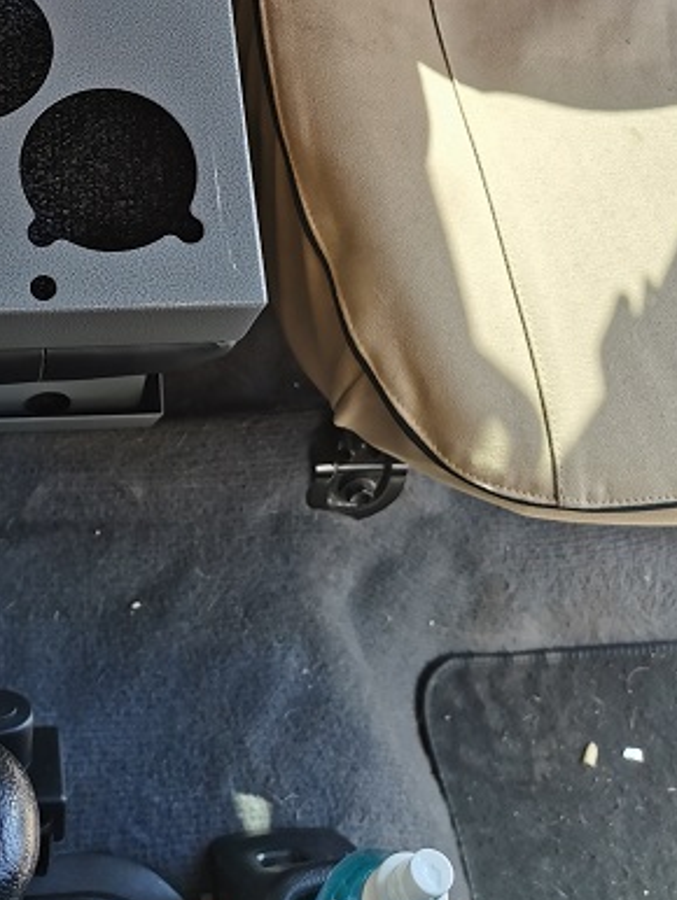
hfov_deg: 28.0
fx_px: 1328
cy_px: 65
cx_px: 135
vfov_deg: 35.0
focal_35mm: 51
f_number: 1.6
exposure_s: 1/222
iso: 50
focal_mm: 5.56
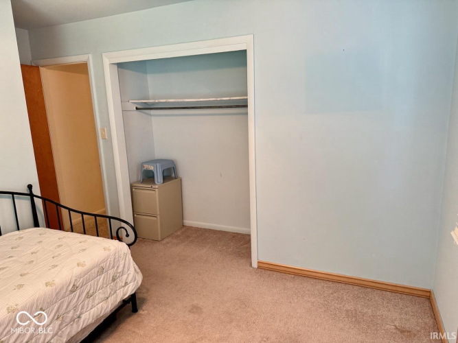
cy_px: 172
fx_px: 317
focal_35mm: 24
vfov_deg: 56.8
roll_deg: +1.7
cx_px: 229
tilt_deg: -10.8
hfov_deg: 71.6
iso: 200
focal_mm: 6.76
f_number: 1.78
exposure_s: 1/60
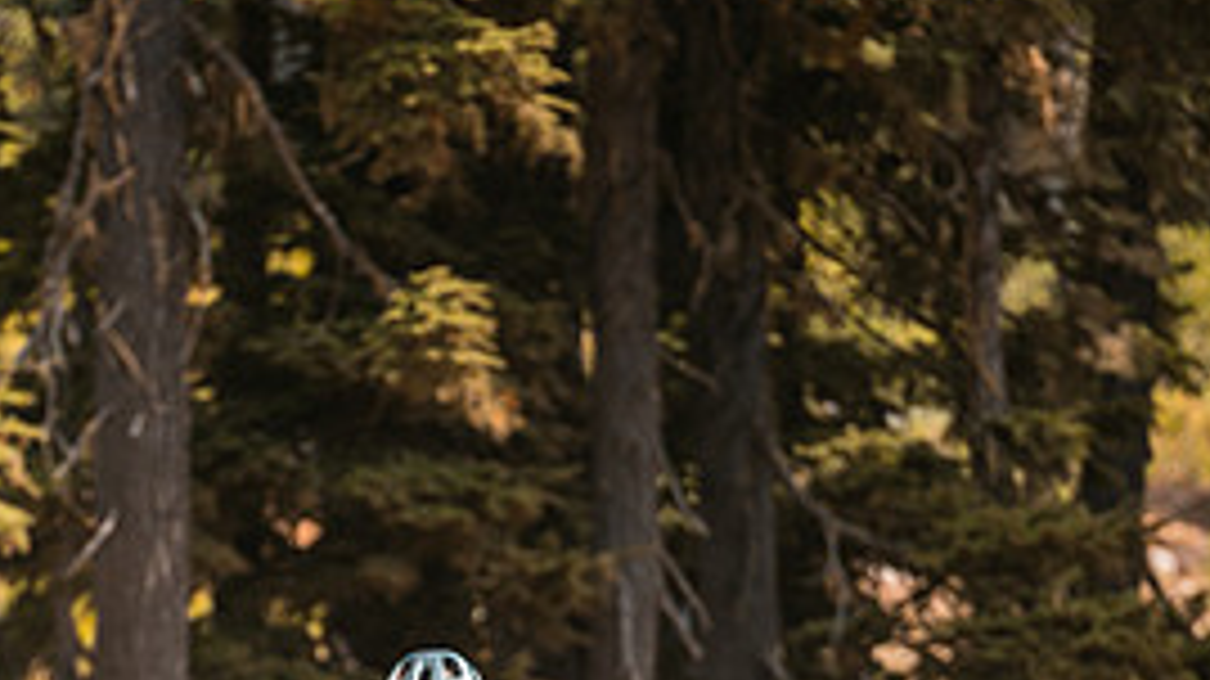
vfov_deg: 2.3
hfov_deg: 4.2
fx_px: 16611
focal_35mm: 518
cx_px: 268
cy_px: 965
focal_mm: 200
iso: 180
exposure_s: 1/1600
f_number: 2.8
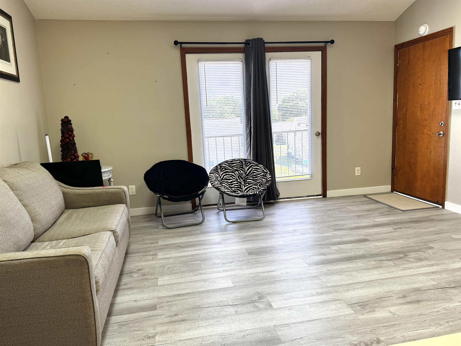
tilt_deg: -8.8
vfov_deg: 56.8
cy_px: 173
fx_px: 320
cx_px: 230
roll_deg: +0.4
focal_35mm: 24
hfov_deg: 71.6
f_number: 1.78
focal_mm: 6.76
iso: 80
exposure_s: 1/171
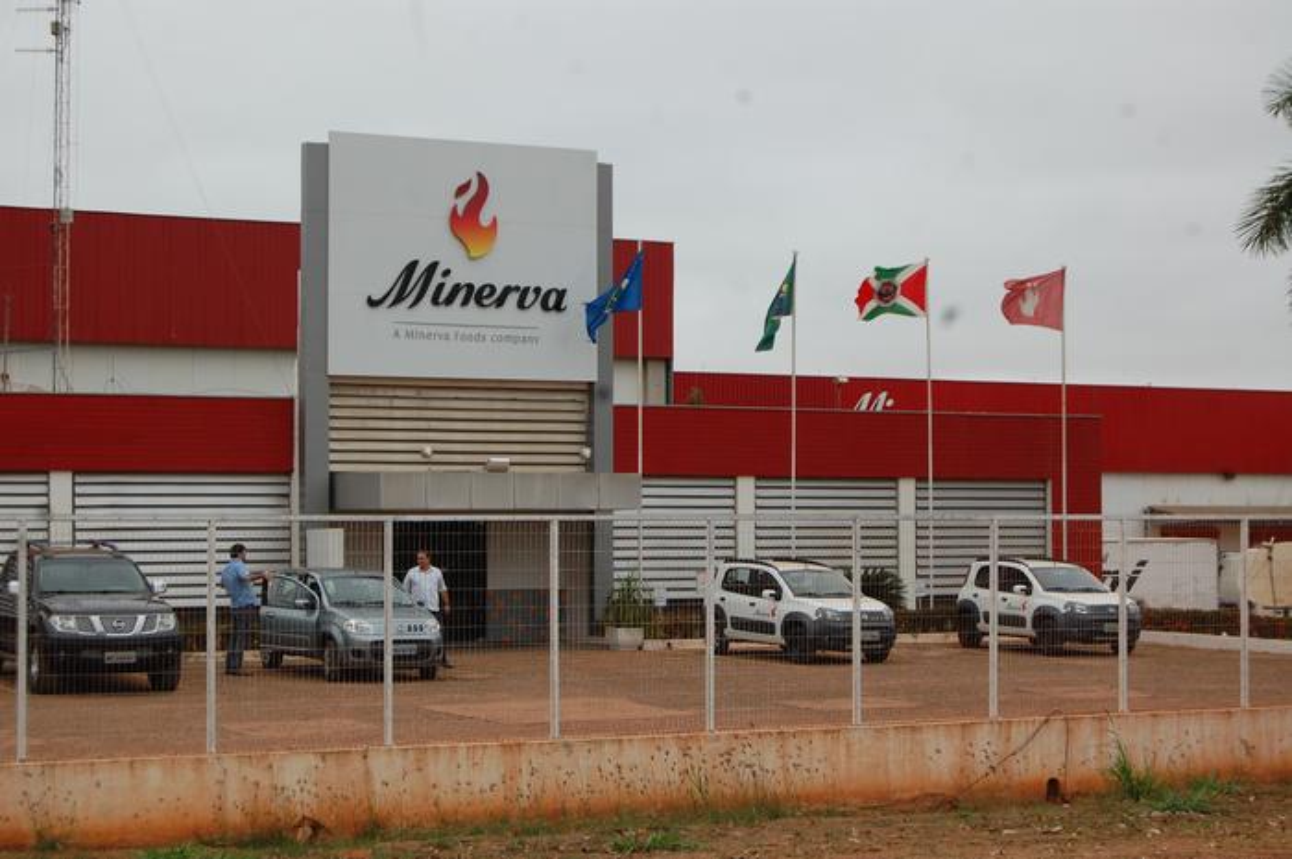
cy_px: 430
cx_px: 646
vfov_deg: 18.9
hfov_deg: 28.1
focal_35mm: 72
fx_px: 2581
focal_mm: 48
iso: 200
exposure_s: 1/250
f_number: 8
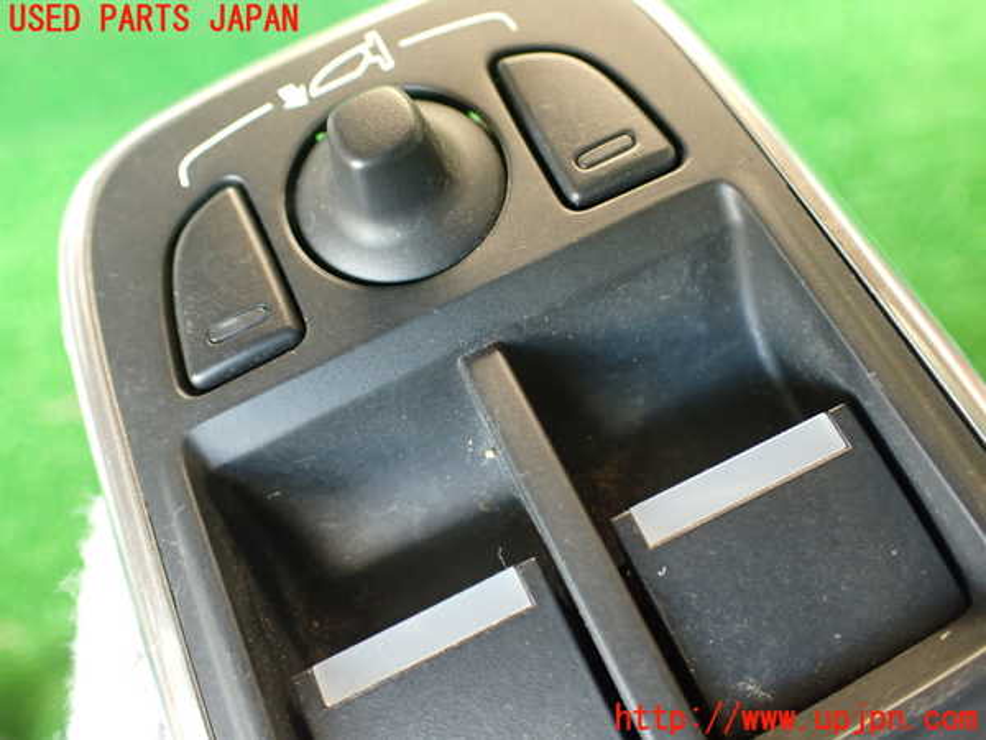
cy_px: 370
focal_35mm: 32
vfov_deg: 44.2
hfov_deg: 56.8
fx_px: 911
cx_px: 493
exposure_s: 1/30
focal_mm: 5.79
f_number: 2.4
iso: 500
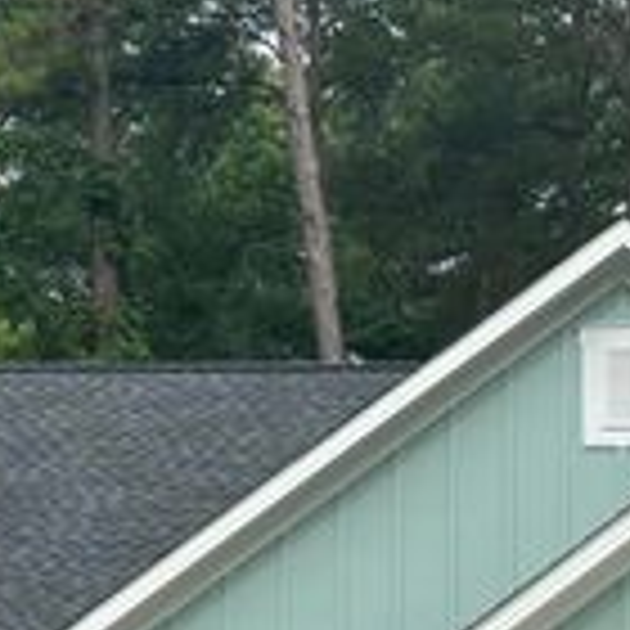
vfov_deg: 11.3
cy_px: 736
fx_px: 3130
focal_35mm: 152
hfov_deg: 11.5
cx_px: 342
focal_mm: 6.86
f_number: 1.78
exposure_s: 1/1639
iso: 64
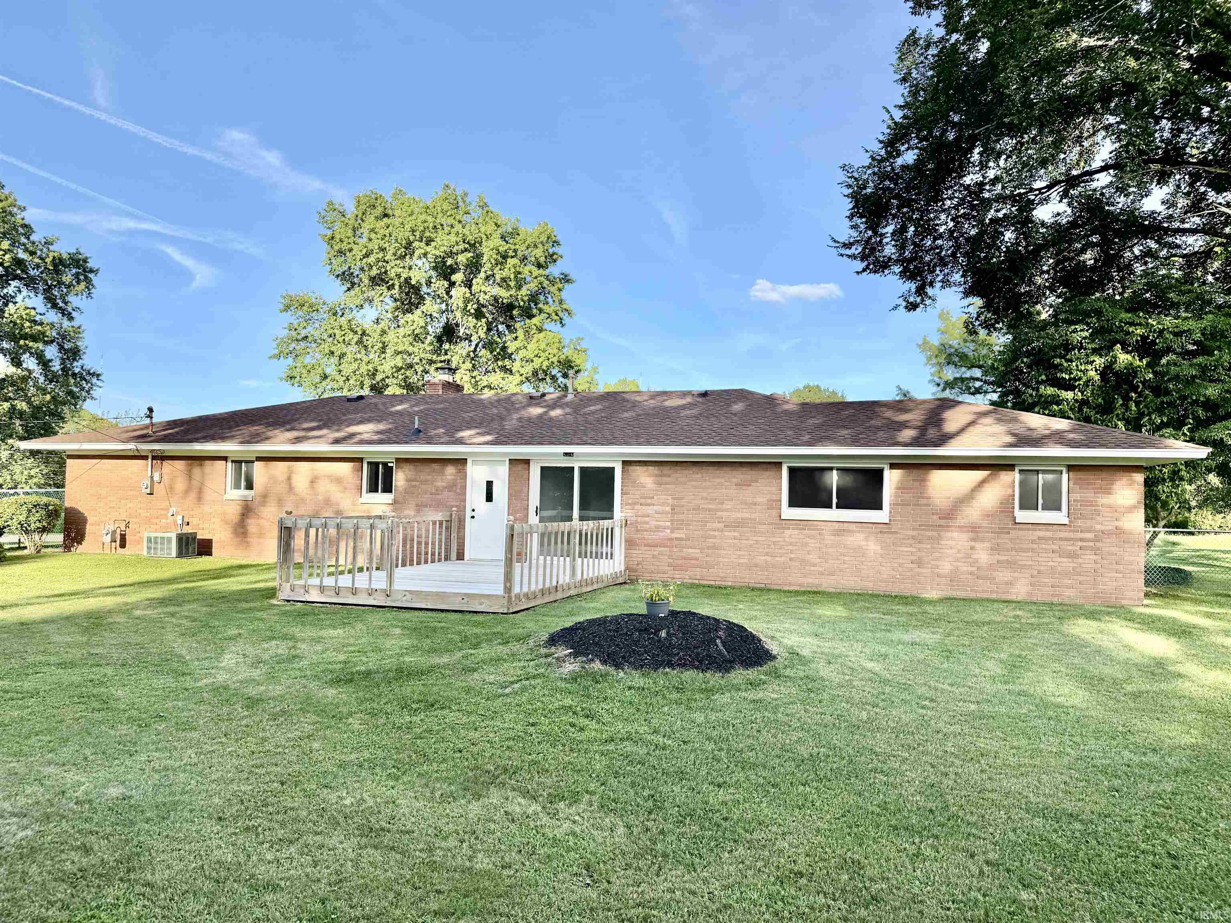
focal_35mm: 24
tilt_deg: +2.6
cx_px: 616
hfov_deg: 71.6
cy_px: 462
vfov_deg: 56.8
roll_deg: -1.4
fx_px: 853
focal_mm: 6.76
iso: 80
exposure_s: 1/2445
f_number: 1.78
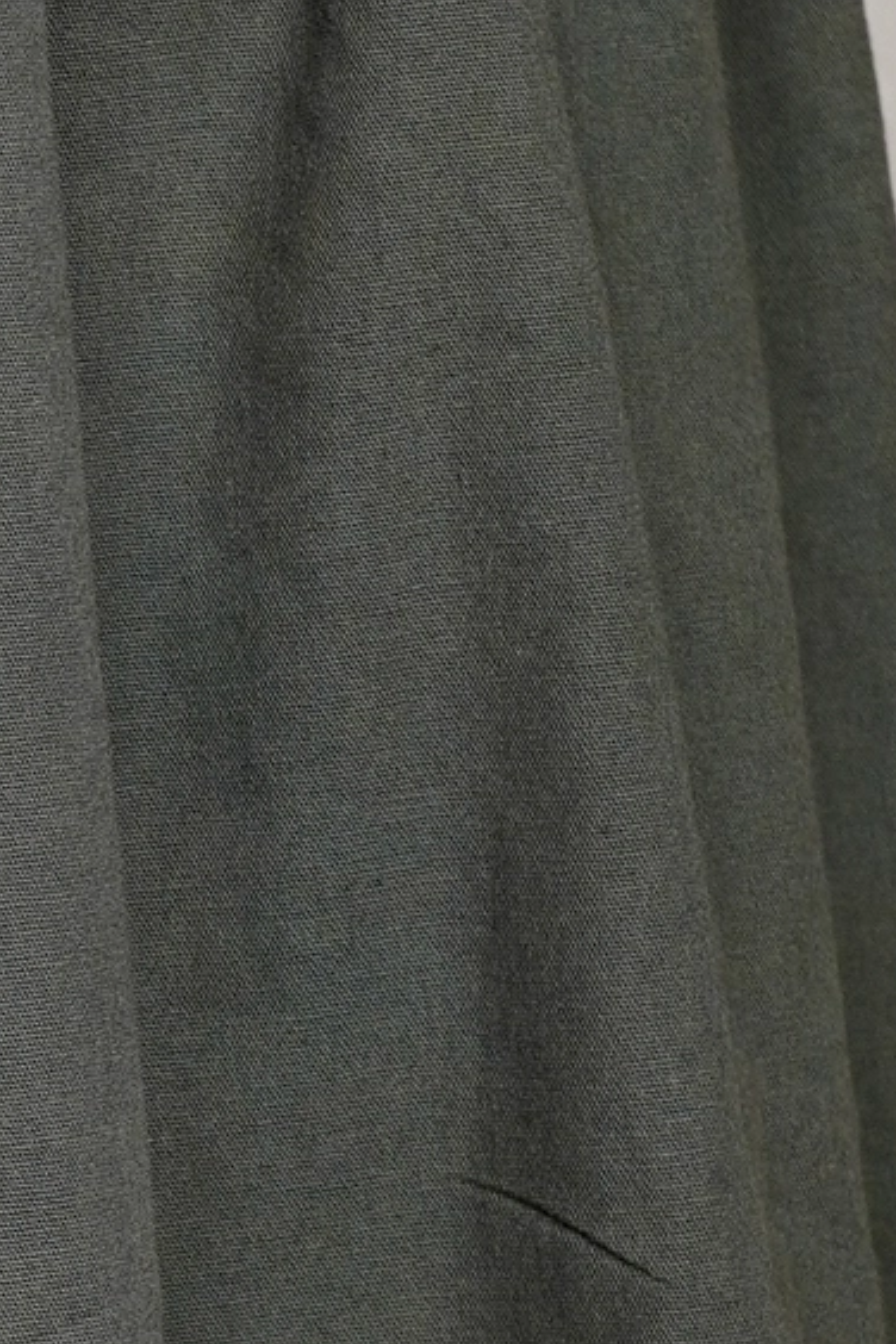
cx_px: -622
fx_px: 9146
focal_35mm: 245
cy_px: 1141
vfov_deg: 8.4
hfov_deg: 5.5
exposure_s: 1/80
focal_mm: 32
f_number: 3.5
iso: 400
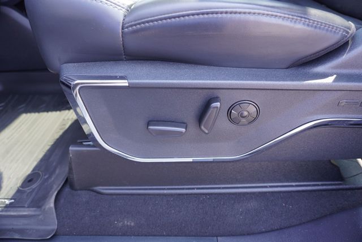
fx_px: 242
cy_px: 121
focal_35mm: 24
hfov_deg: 73.7
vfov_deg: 53.2
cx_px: 181
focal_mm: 16
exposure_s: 1/60
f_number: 4
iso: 250
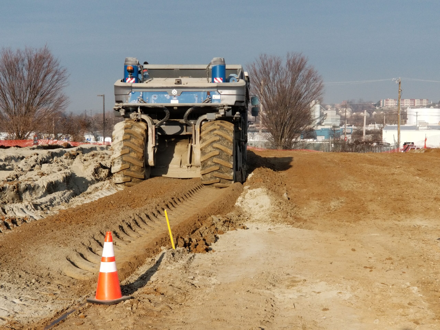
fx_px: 661
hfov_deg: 36.8
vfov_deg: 28.0
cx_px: 220
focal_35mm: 52
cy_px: 165
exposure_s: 1/802
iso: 25
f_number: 2.4
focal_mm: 6
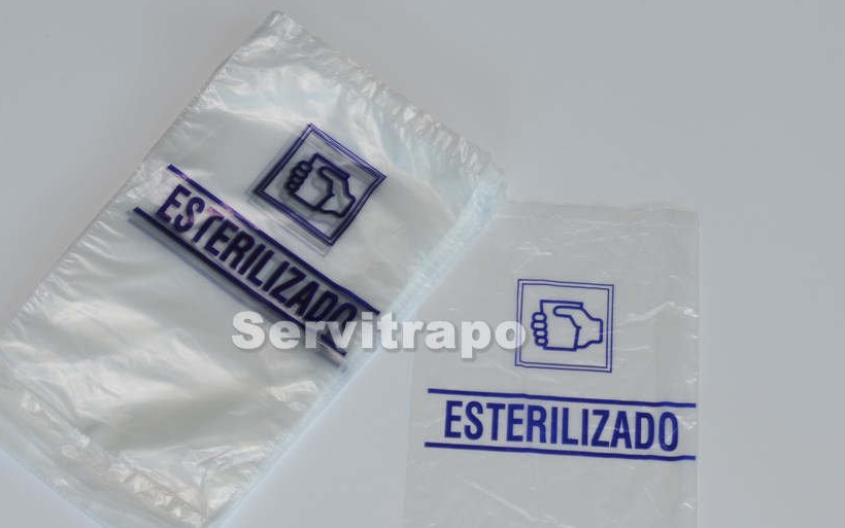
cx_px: 377
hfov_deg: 22.3
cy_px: 330
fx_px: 2142
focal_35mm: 93
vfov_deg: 14.1
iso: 200
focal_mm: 50
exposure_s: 1/2
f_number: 25
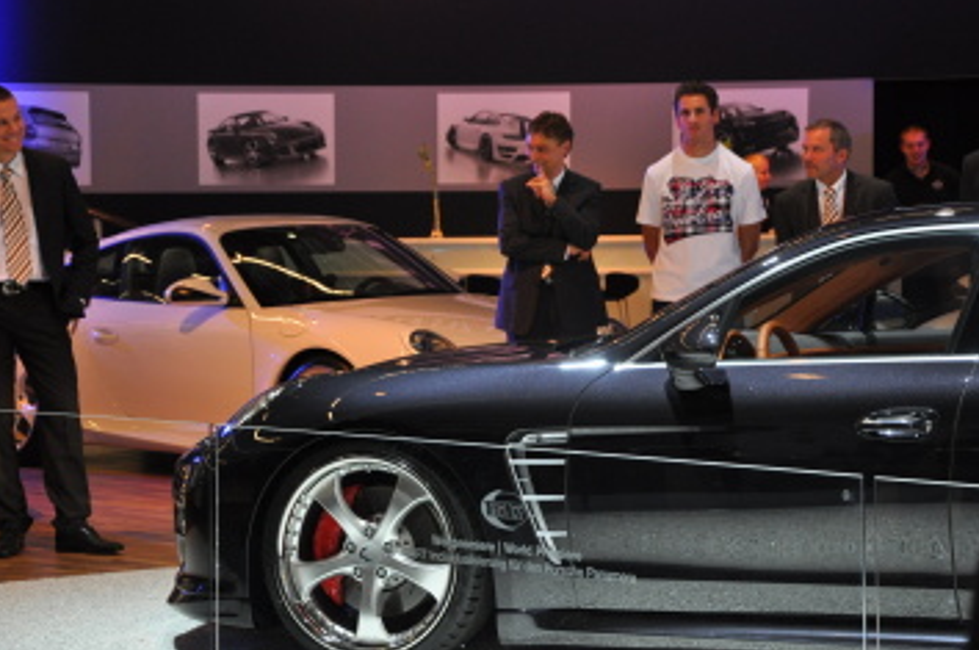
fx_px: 2824
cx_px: 520
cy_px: 319
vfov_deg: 13.1
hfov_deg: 19.7
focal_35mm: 104
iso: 800
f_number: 5.3
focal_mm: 62
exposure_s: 1/60
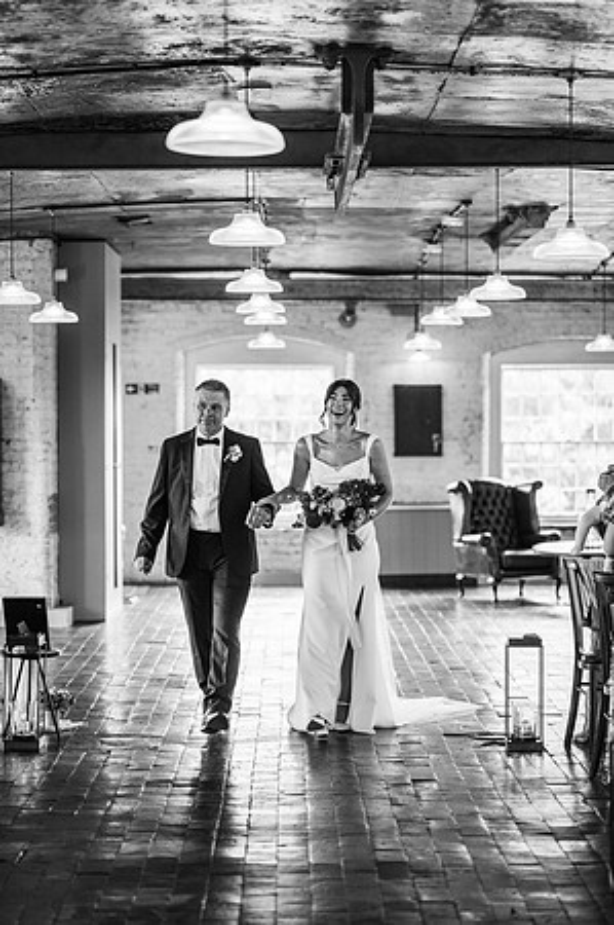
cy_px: 462
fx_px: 2179
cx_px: 307
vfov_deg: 23.9
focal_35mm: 85
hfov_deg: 16.0
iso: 320
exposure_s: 1/200
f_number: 2
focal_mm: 85
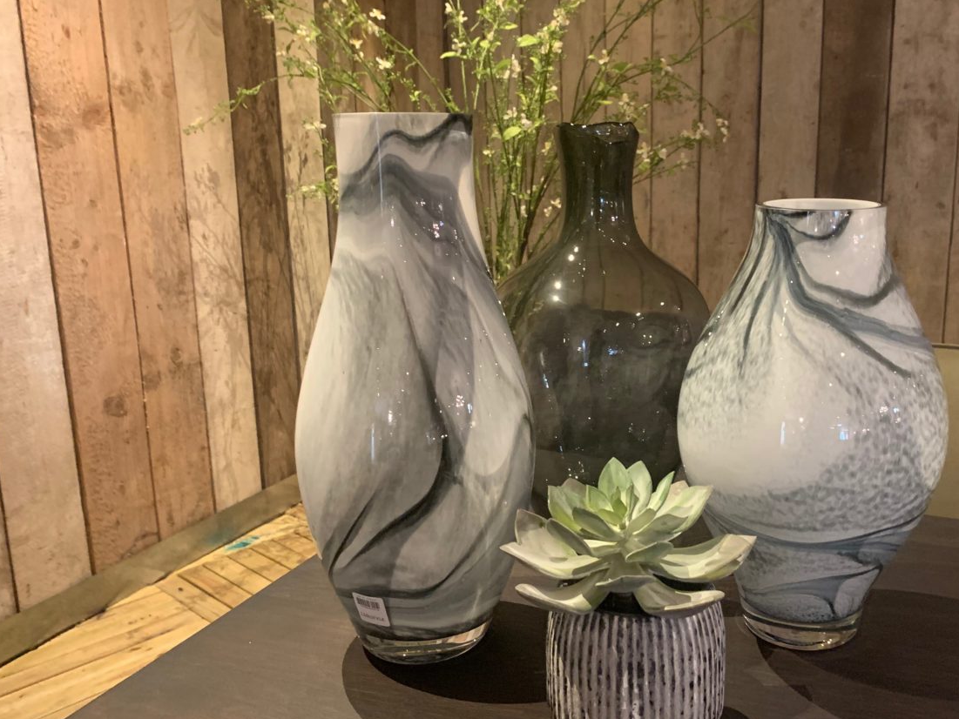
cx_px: 604
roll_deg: +0.8
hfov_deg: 53.3
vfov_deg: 41.8
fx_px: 942
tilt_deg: -13.7
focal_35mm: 34
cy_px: 357
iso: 500
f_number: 1.8
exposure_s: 1/25
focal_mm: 4.25
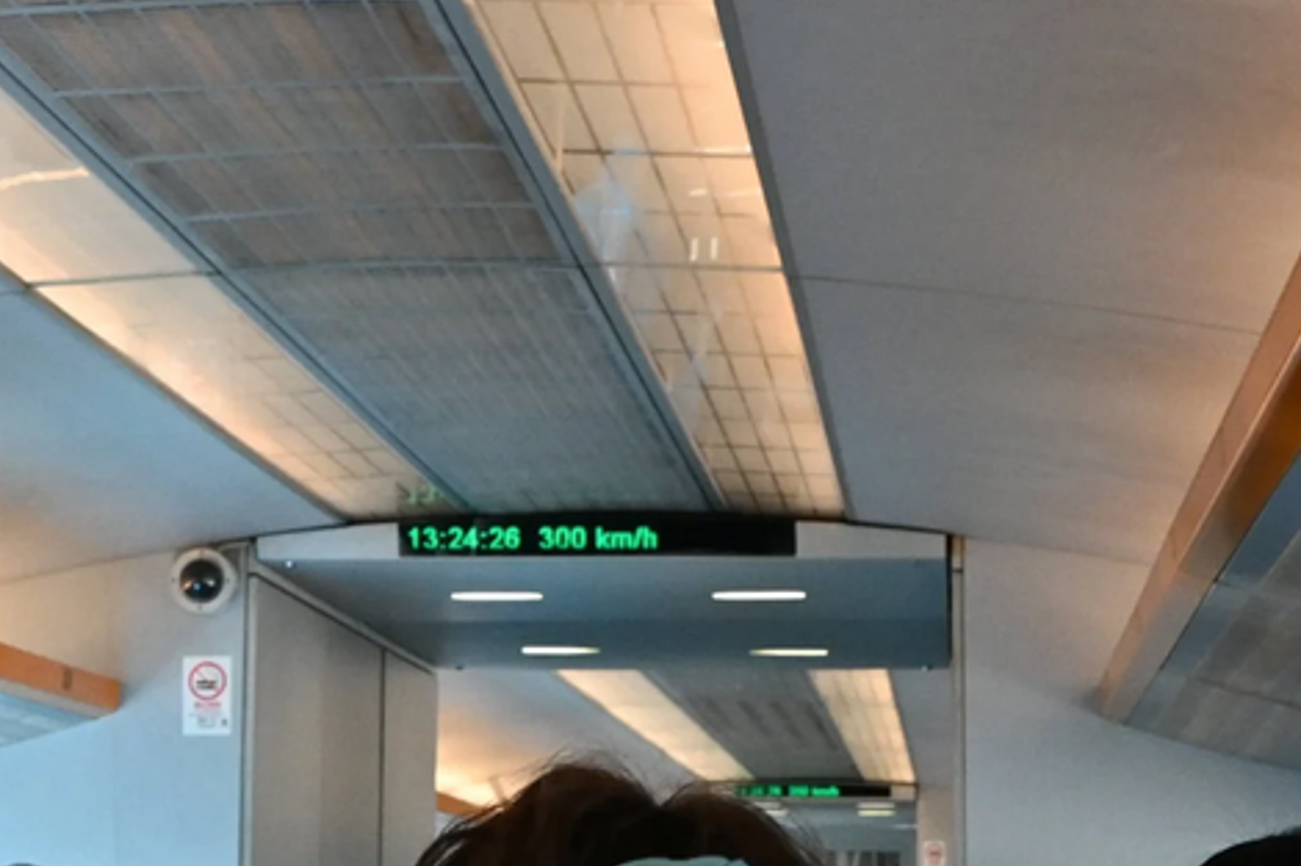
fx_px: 3323
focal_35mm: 92
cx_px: 352
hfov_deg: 22.0
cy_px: 609
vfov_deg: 14.8
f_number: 7.1
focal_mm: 24
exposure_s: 1/200
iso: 1600
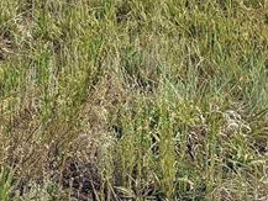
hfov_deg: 14.2
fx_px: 875
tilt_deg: -5.8
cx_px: -291
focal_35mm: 113
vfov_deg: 12.6
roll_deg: +0.6
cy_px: -84
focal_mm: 6.76
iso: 80
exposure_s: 1/2907
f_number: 1.78
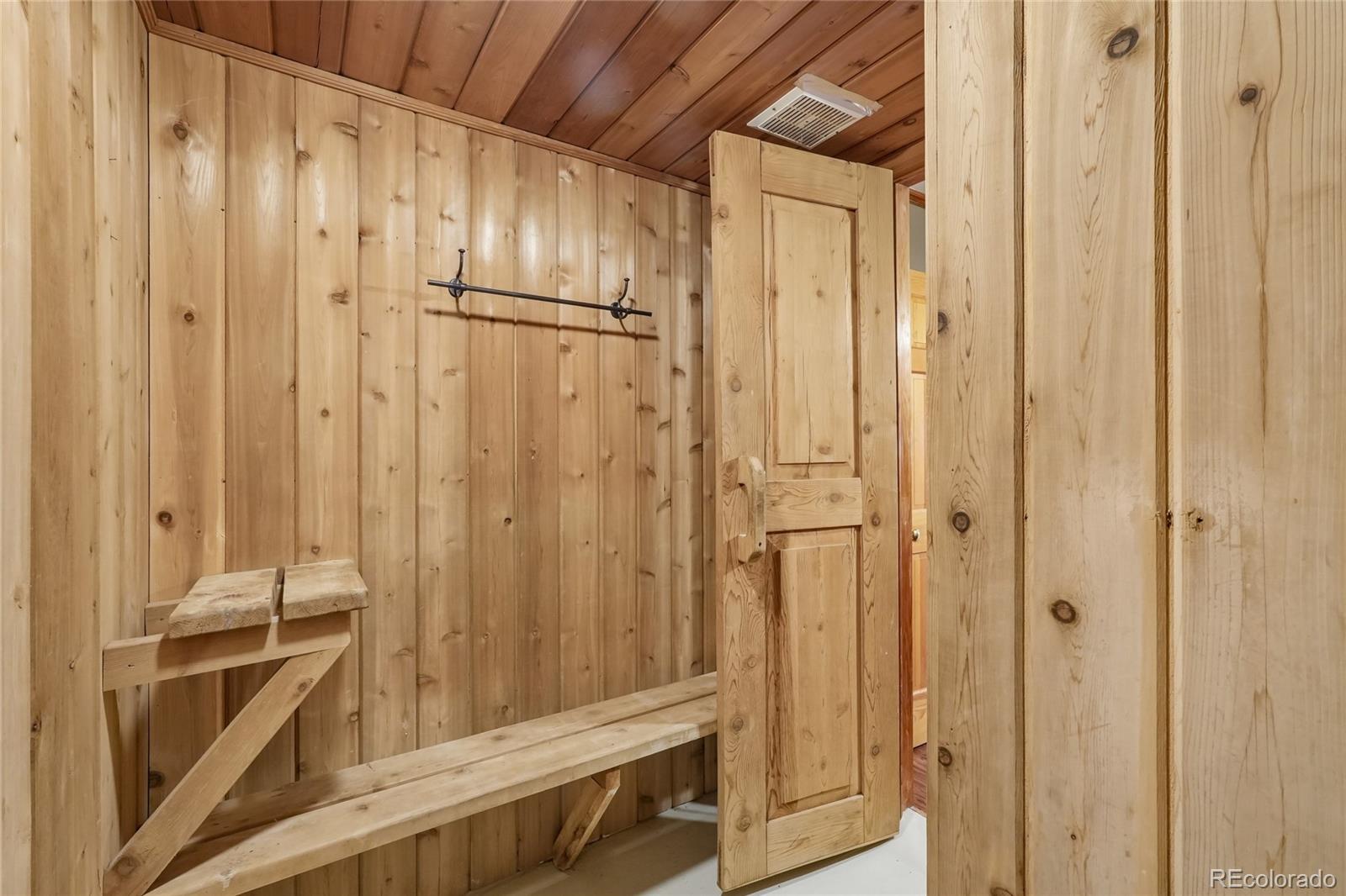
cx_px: 673
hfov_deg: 100.4
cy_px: 448
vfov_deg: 77.3
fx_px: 561
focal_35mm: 15
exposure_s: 1/4
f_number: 8
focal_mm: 10
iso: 800
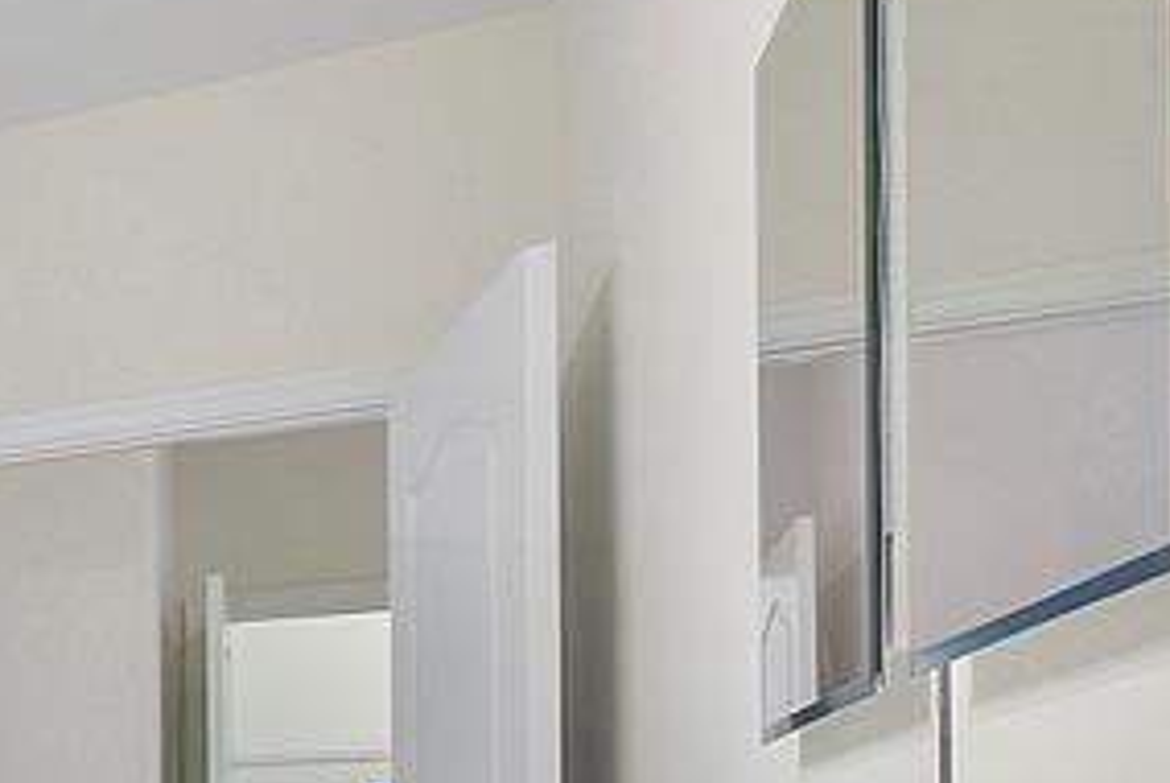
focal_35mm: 54
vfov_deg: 23.0
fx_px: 1757
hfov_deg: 23.3
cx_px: -836
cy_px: 950
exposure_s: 1/4
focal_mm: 10
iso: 160
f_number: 11
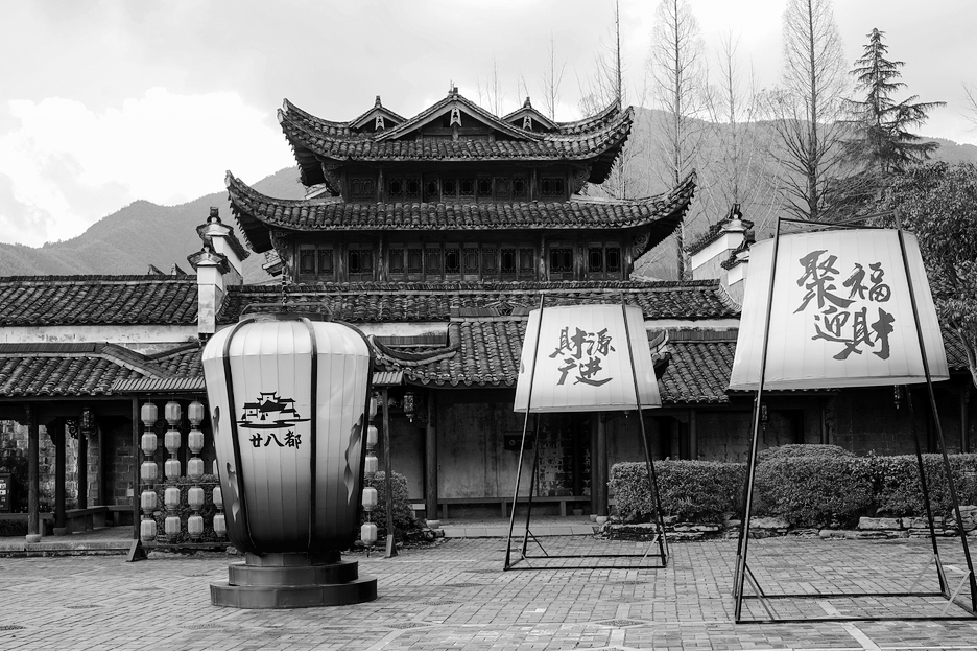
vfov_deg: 28.6
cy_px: 330
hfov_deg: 41.9
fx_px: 1275
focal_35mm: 47
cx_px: 500
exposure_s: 1/200
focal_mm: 44
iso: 320
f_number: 9
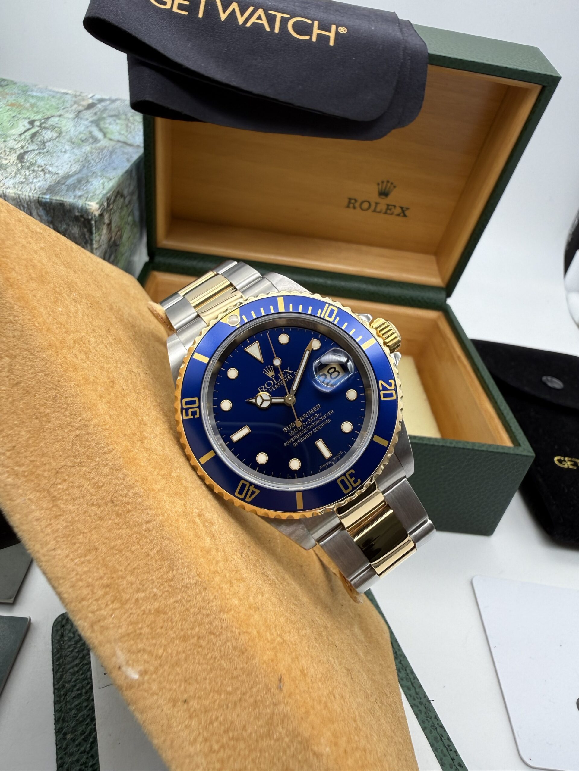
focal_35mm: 24
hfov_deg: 56.8
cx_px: 290
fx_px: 535
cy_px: 386
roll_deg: -10.6
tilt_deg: -31.1
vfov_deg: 71.6
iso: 40
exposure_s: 1/148
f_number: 2.2
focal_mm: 2.22
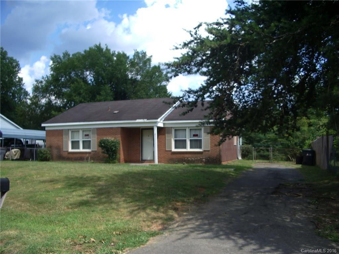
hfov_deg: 52.6
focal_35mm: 35
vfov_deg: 40.7
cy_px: 127
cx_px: 170
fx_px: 343
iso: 50
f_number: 2.6
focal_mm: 5.8
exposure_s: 1/500
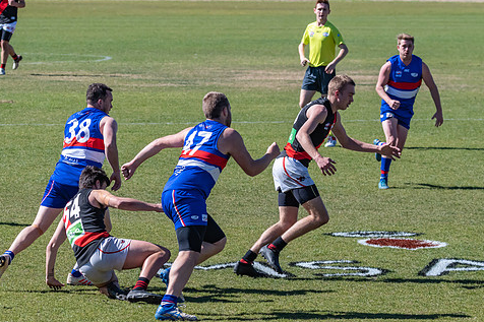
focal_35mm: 283
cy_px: 136
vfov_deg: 4.9
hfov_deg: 7.3
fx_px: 3803
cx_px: 212
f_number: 8
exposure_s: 1/3200
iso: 800
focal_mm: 150
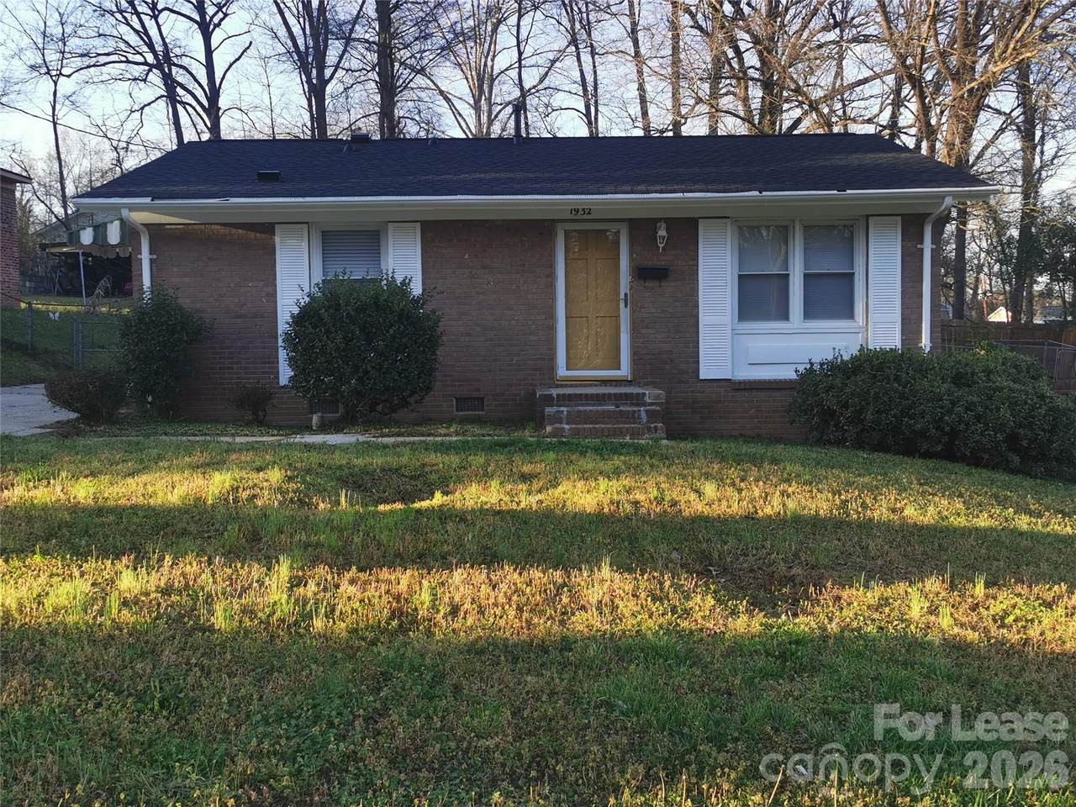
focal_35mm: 34
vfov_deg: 41.8
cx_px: 538
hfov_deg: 54.0
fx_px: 1057
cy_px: 404
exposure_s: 1/606
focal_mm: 5.56
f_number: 1.6
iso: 50
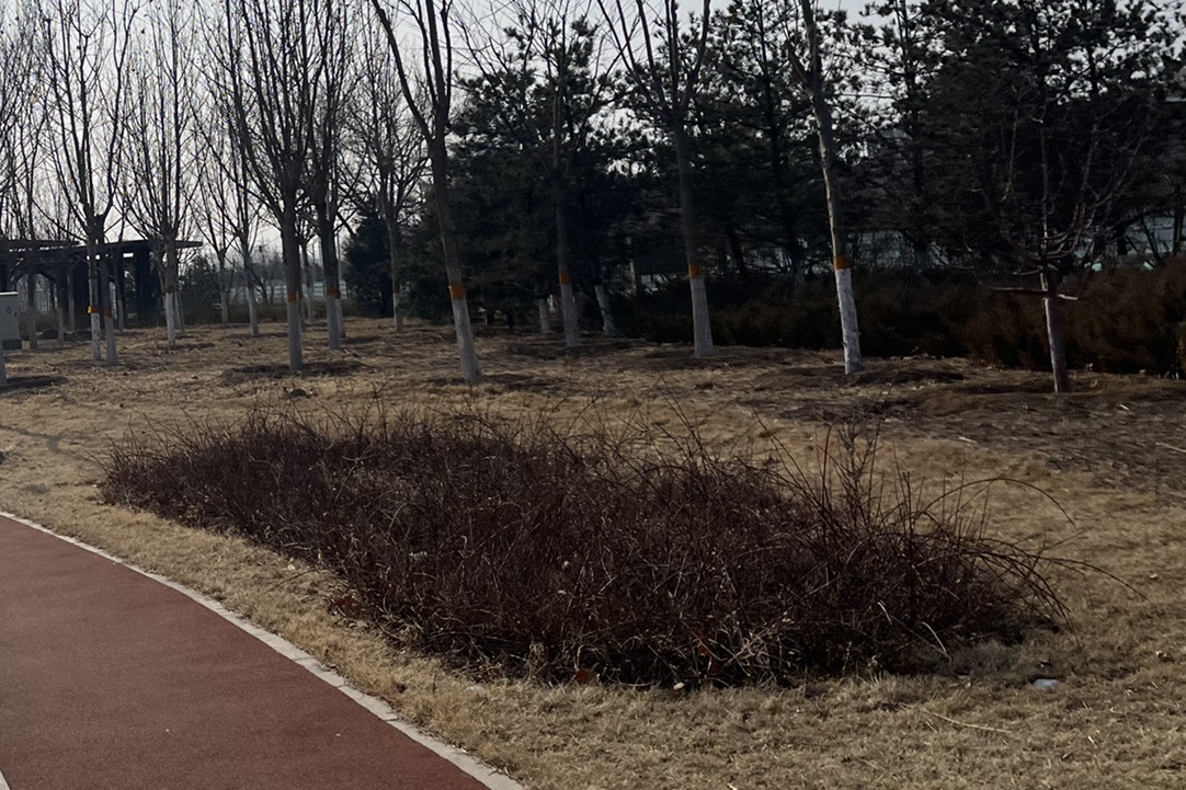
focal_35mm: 50
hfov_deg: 38.0
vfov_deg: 26.7
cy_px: 206
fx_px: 1647
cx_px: 214
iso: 50
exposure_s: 1/15152
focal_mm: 5.1
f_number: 1.6
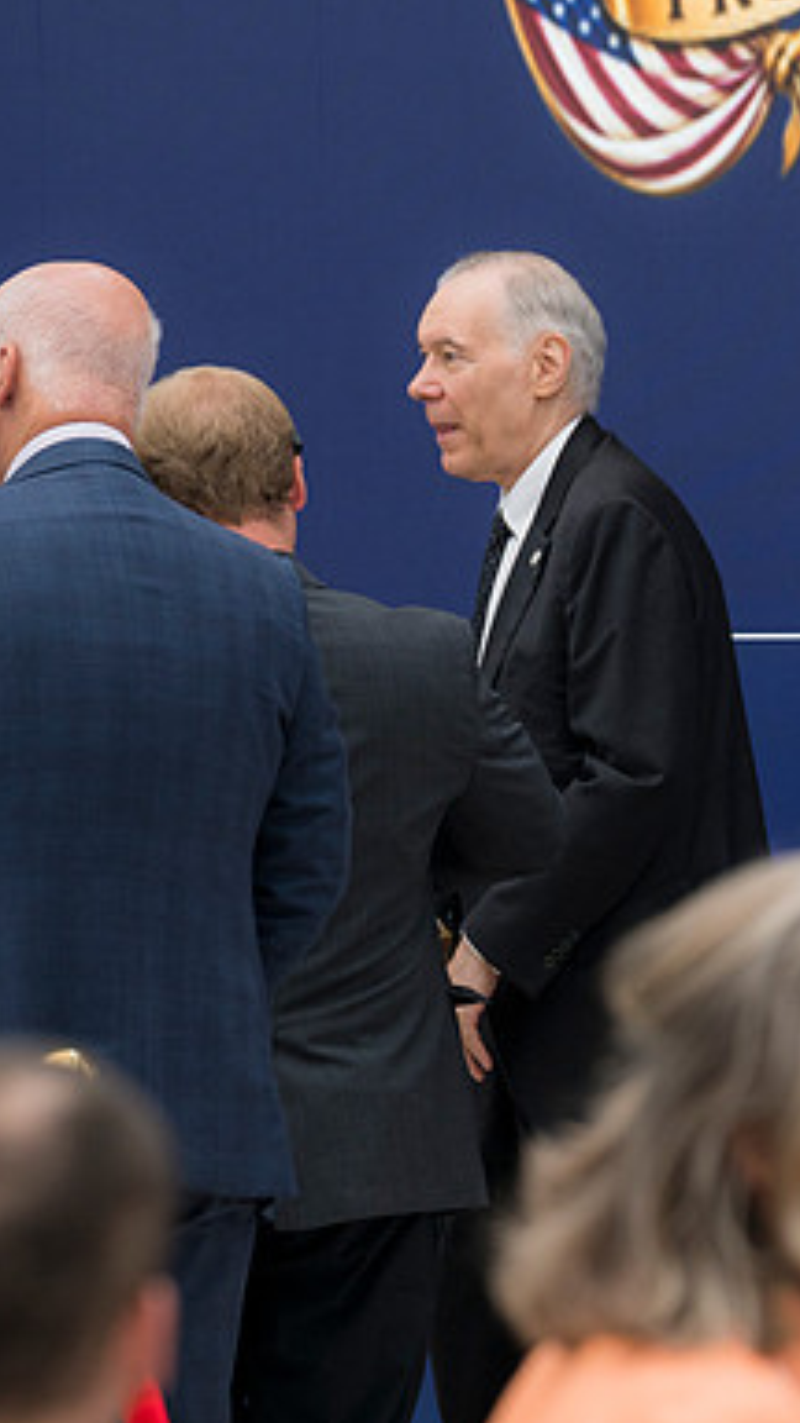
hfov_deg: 3.4
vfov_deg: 6.1
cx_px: 937
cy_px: 712
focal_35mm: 356
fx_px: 13425
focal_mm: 150
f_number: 4
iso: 320
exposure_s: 1/160
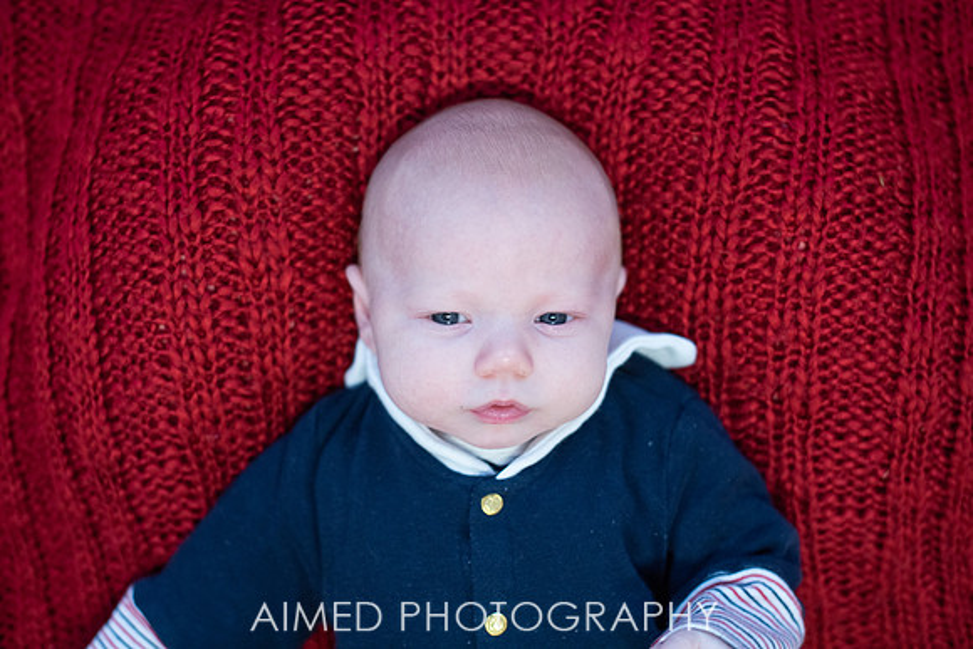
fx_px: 1352
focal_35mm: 50
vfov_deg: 27.0
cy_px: 324
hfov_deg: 39.6
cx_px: 486
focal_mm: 50
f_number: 2.5
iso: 1000
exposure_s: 1/200
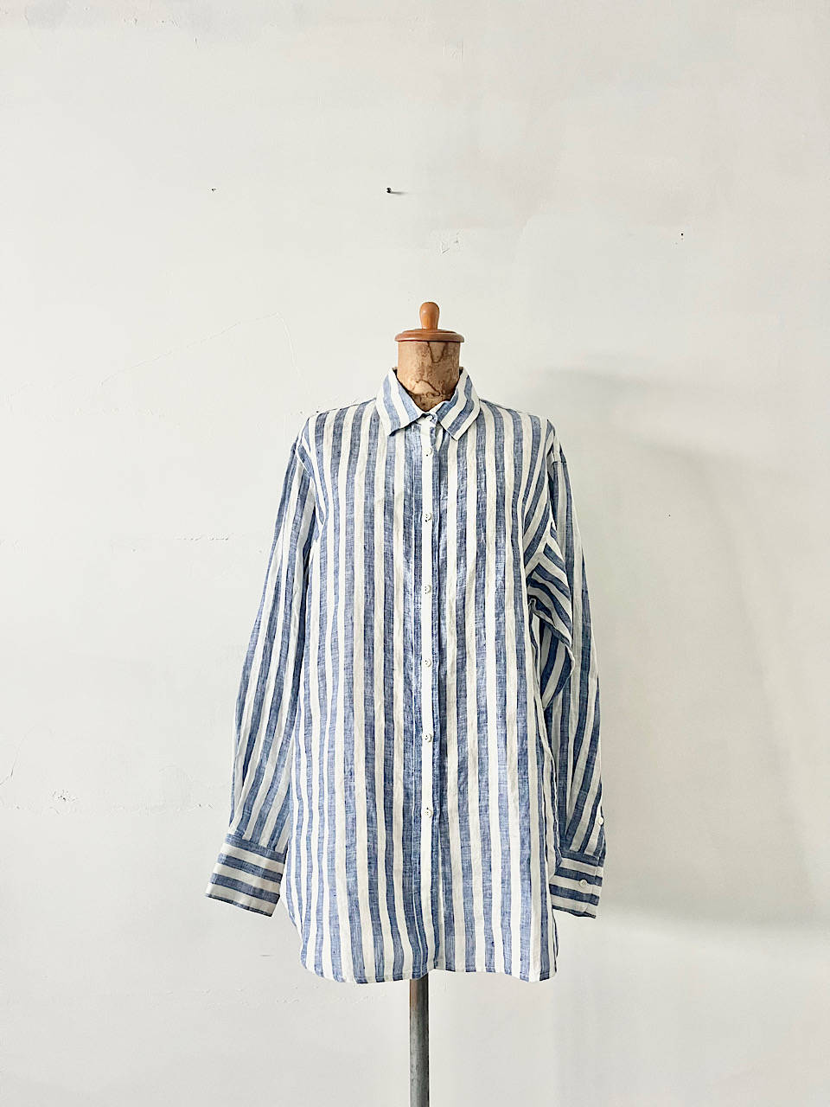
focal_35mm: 26
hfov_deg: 53.1
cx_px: 415
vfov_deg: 67.3
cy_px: 554
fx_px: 831
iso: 320
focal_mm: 5.1
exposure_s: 1/60
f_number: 1.6
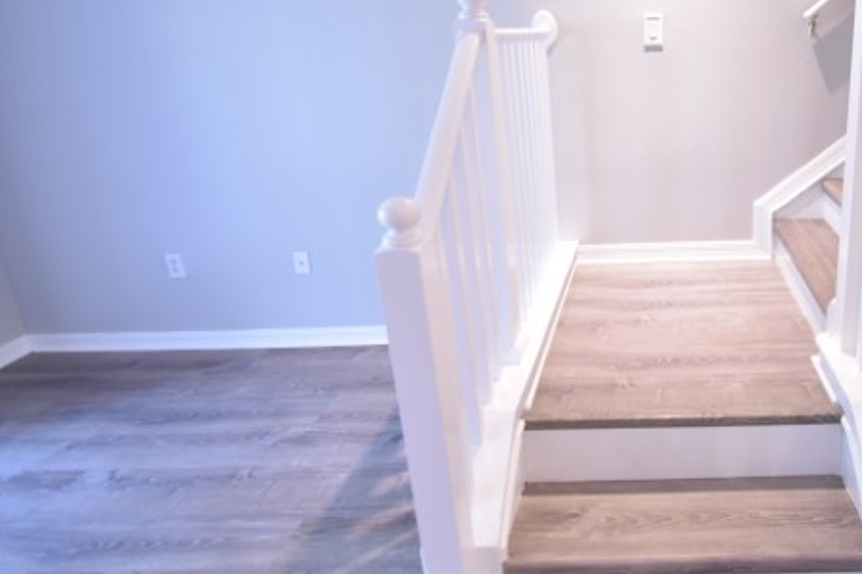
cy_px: 203
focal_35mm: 24
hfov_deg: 67.7
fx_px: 575
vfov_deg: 52.4
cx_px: 672
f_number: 3.5
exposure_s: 1/20
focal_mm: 10
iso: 800
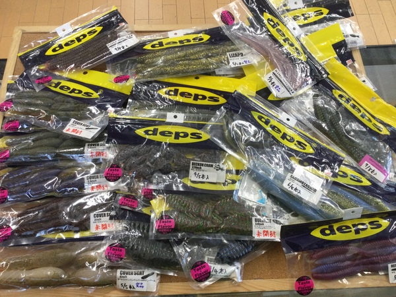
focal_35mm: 31
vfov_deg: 45.4
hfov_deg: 58.4
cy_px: 148
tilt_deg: -65.7
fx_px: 355
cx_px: 198
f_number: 2.4
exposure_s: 1/30
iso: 32
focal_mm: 3.3
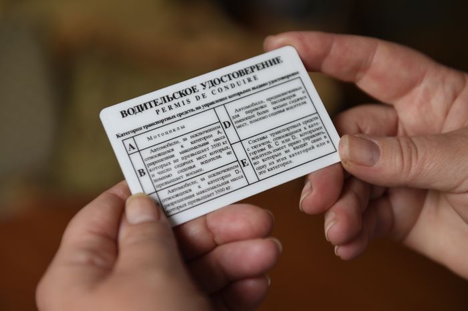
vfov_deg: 19.4
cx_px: 234
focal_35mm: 70
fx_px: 910
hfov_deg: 28.9
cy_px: 156
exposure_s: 1/200
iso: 640
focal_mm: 70
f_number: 3.5
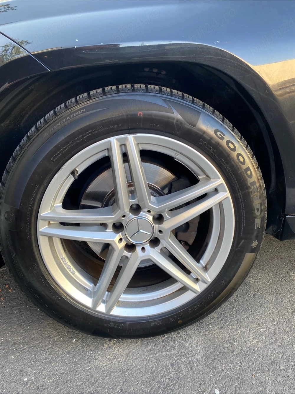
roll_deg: +3.7
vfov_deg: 67.3
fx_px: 296
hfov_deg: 53.0
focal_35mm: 26
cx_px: 148
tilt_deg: -16.7
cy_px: 197
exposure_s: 1/121
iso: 64
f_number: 1.8
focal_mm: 4.25
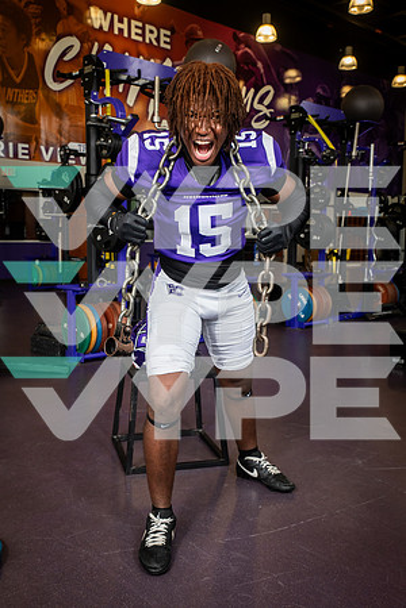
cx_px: 203
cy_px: 304
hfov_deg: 36.9
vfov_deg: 53.1
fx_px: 609
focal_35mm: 36
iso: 800
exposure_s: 1/250
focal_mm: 36
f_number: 7.1
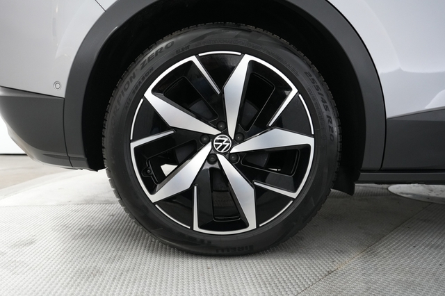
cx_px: 222
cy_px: 148
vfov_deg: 53.1
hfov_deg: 73.8
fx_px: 297
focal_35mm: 24
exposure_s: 1/160
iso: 4000
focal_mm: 24
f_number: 2.8
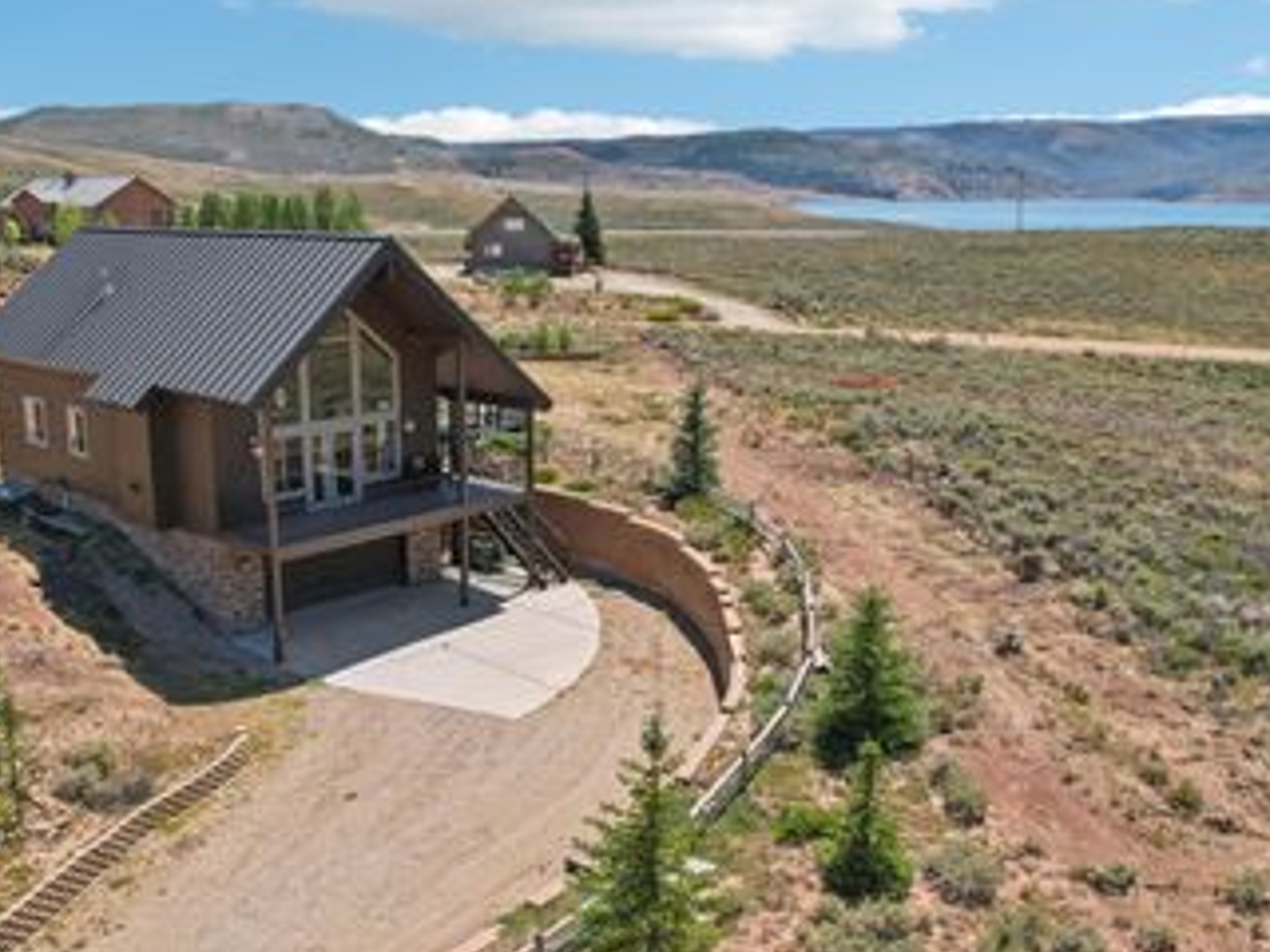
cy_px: 510
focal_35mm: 33
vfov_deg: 42.9
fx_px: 1211
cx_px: 556
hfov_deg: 55.2
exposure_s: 1/160
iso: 120
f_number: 2.8
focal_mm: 8.4
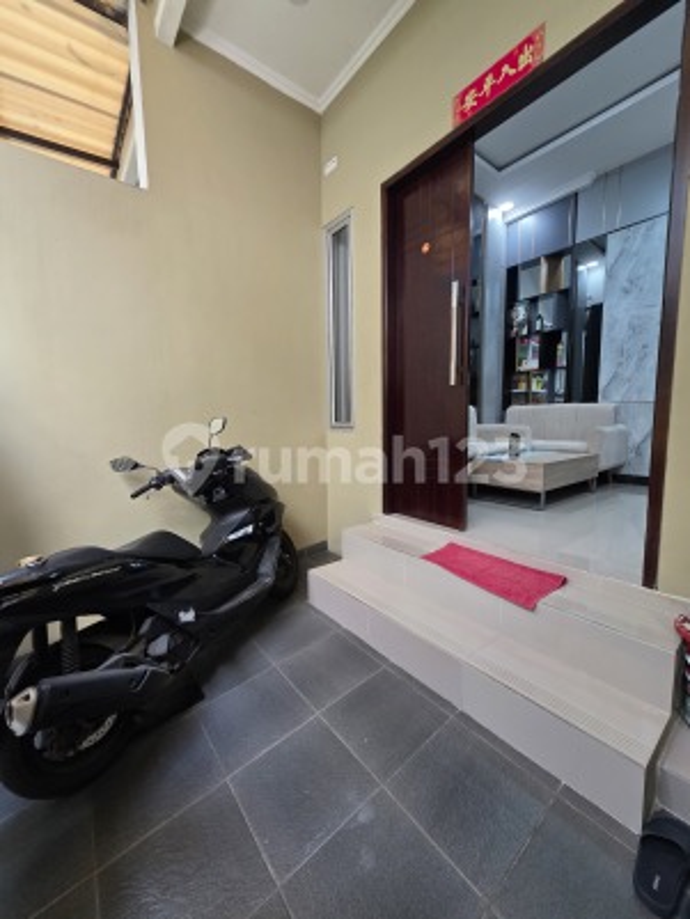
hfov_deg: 89.9
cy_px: 460
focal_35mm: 13
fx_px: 345
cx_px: 345
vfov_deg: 106.2
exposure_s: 1/200
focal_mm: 2.2
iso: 320
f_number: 1.9
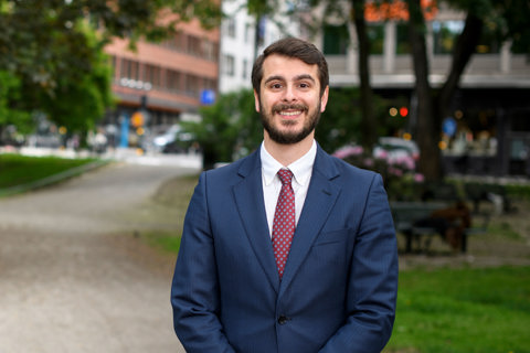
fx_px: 736
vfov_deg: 27.0
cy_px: 176
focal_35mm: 50
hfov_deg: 39.6
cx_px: 265
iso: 100
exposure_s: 1/180
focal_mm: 50
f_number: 1.4
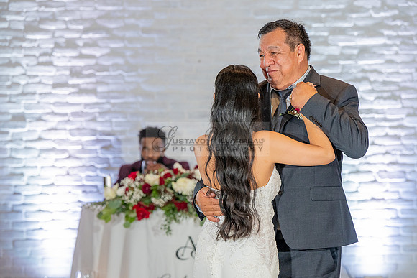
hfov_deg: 14.8
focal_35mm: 139
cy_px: 148
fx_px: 1605
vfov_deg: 9.9
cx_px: 208
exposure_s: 1/125
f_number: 4.5
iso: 1600
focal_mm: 130
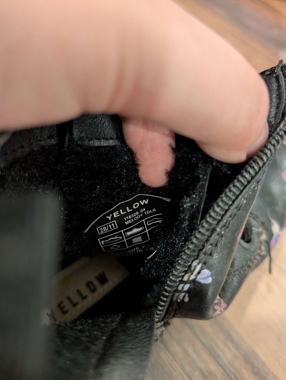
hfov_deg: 56.9
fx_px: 264
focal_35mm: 24
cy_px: 190
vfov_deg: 71.5
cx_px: 143
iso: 699
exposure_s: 1/60
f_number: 1.68
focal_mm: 6.9
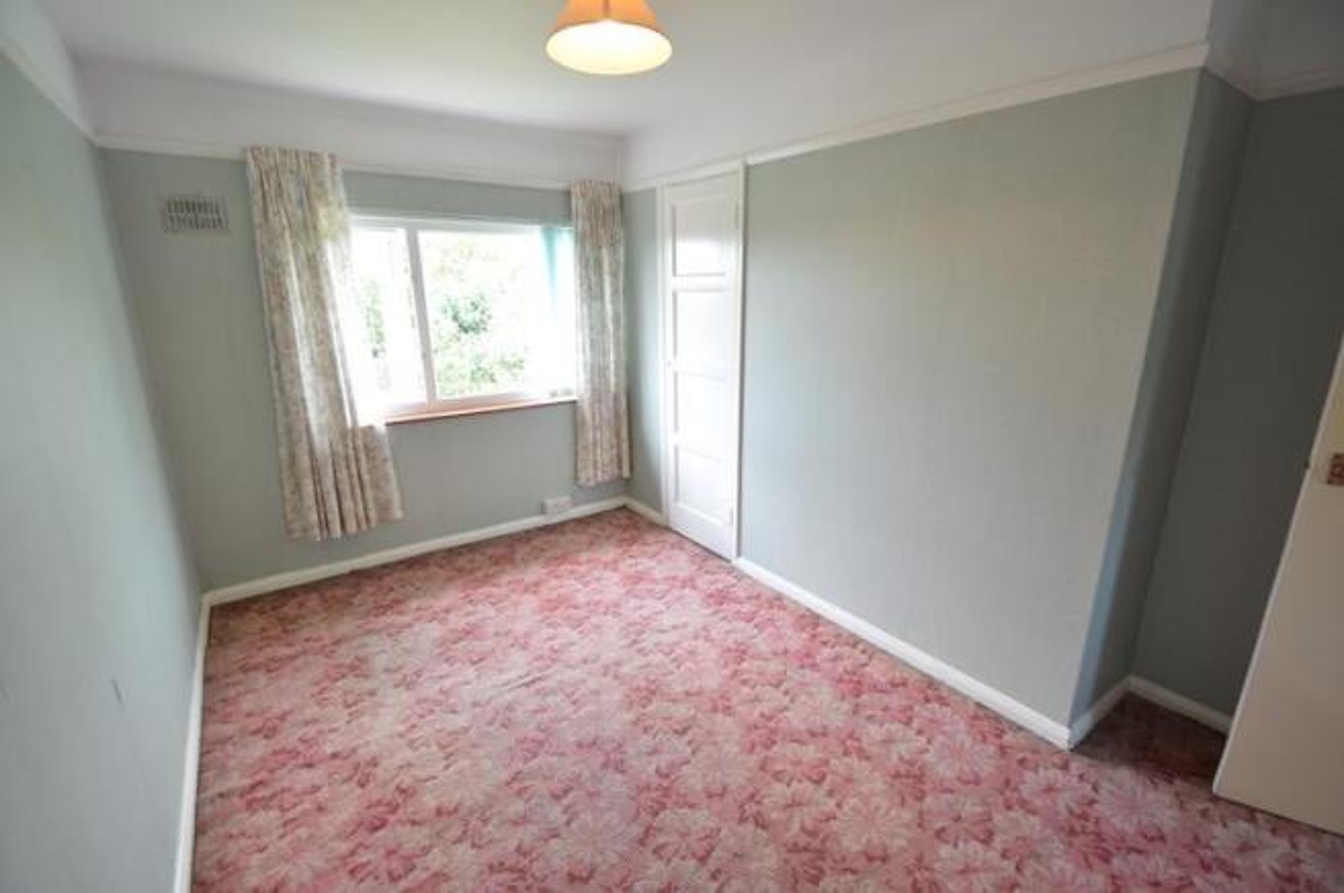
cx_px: 672
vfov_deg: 77.2
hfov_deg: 100.4
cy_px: 446
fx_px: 559
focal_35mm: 15
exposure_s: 1/15
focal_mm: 10
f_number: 3.5
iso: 110
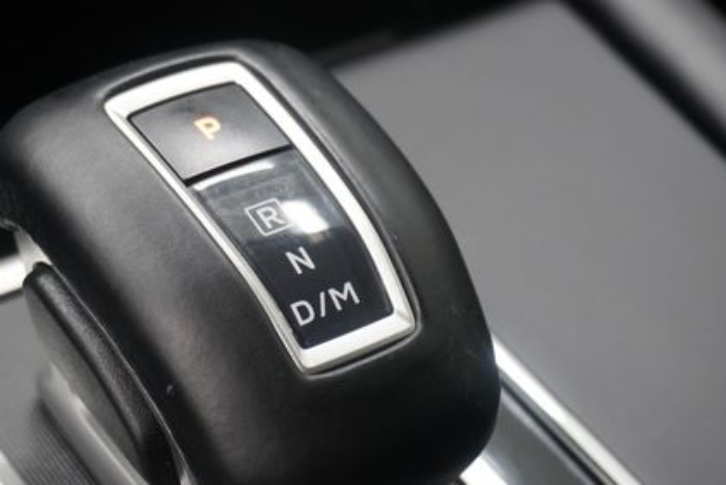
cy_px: 329
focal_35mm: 91
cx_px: 248
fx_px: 1836
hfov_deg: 22.3
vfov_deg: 15.0
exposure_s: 1/60
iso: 1250
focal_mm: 40
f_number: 5.6
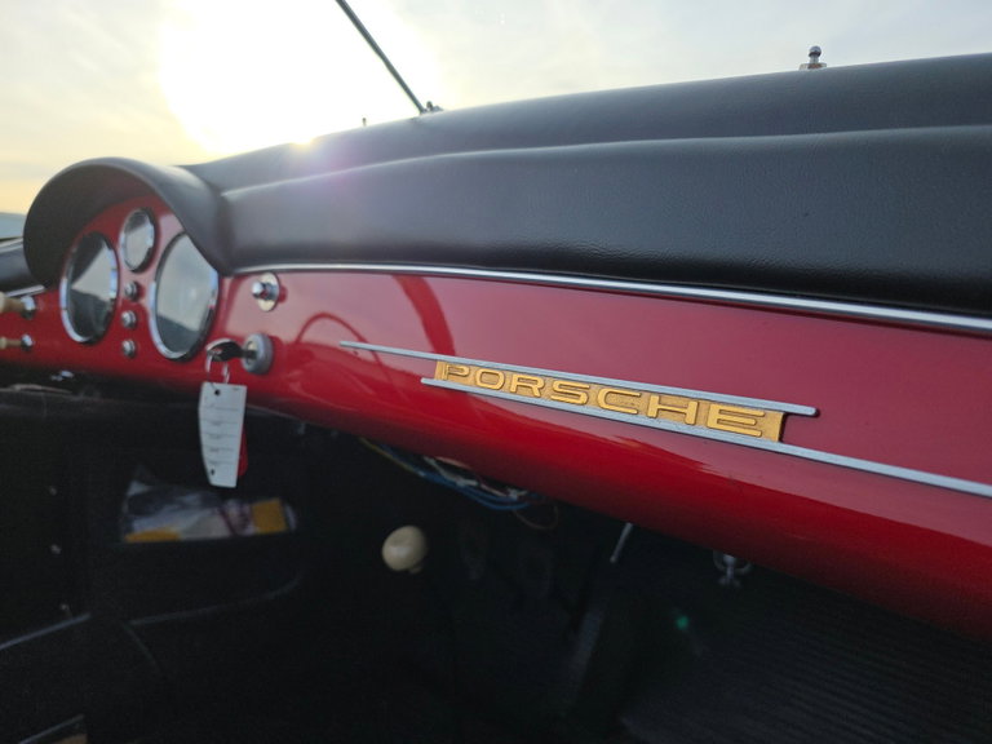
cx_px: 496
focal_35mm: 23
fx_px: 659
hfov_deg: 73.9
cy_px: 372
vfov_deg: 58.9
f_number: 1.7
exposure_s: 1/3018
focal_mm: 6.3
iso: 80
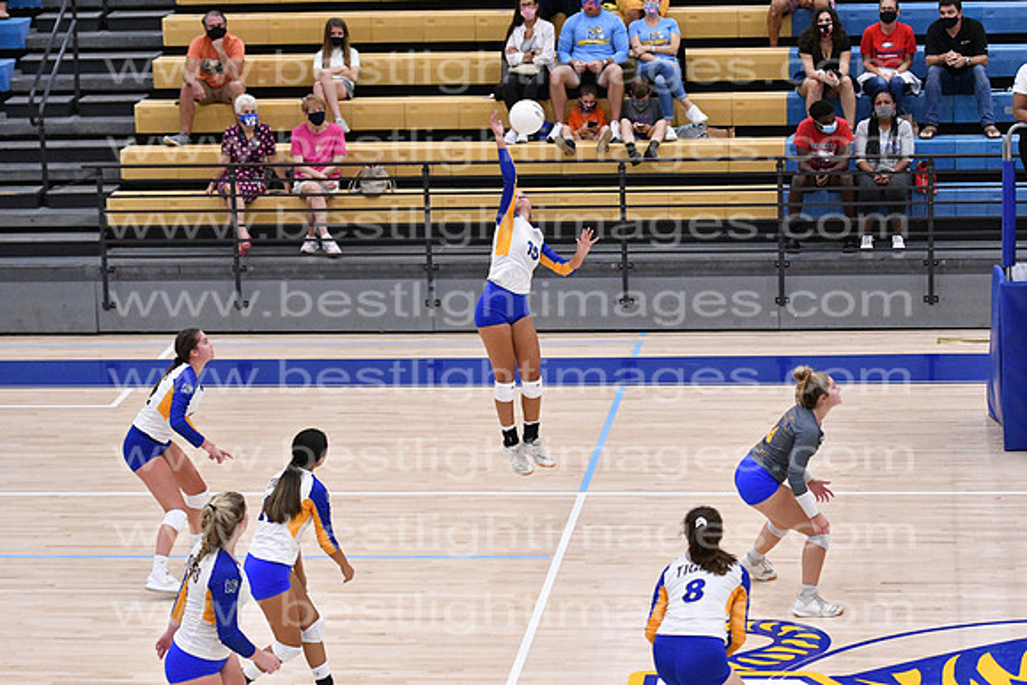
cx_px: 514
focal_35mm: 117
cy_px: 342
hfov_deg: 17.5
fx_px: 3338
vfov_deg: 11.7
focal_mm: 78
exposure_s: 1/1000
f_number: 3.2
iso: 6400
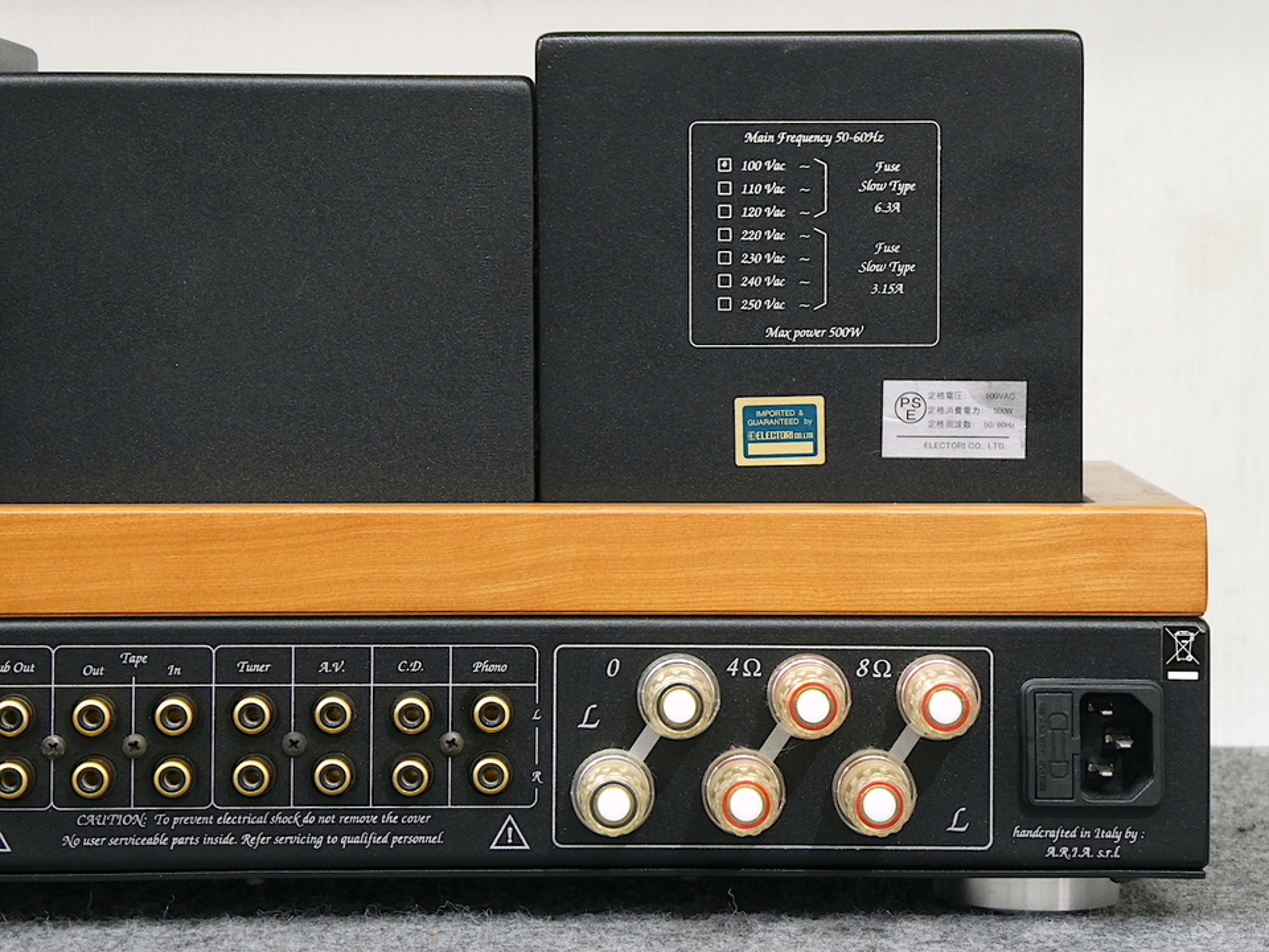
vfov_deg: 12.0
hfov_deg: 15.9
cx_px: 634
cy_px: 476
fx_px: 4546
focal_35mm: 124
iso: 200
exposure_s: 1/3.2
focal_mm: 22.3
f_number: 5.6
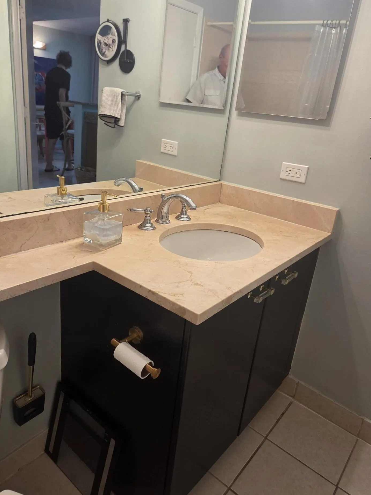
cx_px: 175
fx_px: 357
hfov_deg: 54.8
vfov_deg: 69.4
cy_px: 243
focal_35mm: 25
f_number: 1.8
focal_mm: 5.4
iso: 250
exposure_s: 1/120
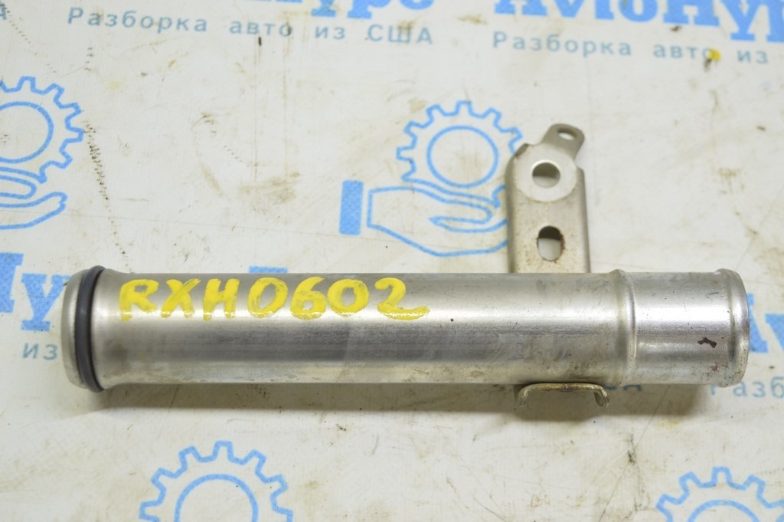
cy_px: 261
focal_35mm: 57
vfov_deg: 23.7
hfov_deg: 35.1
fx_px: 1240
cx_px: 392
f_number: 5.6
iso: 400
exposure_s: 1/20
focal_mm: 38
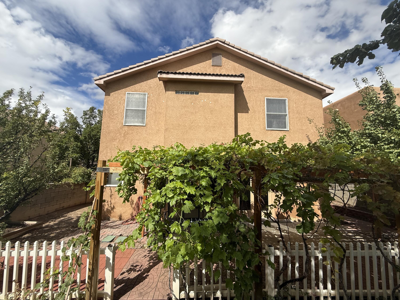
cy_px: 150
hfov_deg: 102.1
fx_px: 162
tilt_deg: +7.8
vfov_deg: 85.7
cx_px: 200
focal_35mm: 14
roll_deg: -1.5
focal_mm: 2.22
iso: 50
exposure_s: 1/2320
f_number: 2.2
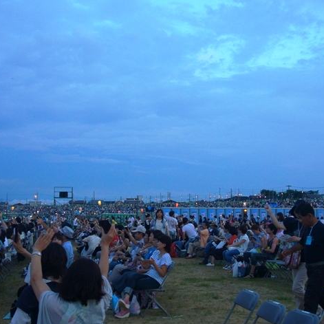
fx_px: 527
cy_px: 161
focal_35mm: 50
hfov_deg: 34.2
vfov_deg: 34.2
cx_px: 167
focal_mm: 23
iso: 800
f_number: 4
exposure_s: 1/160
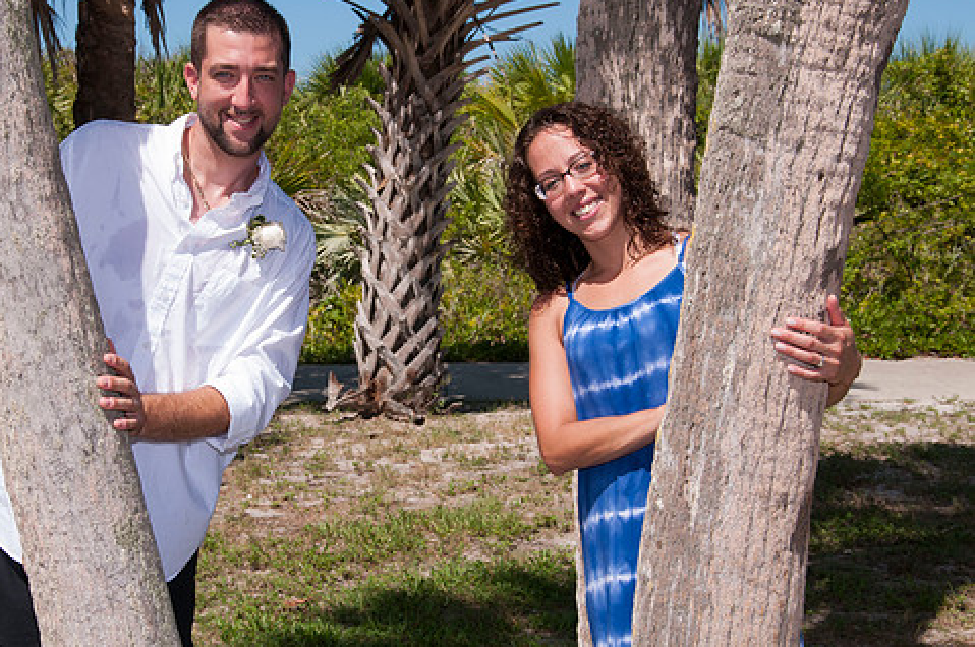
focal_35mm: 69
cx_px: 387
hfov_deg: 29.2
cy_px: 266
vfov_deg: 19.7
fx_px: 1866
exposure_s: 1/250
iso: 100
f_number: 10
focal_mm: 38
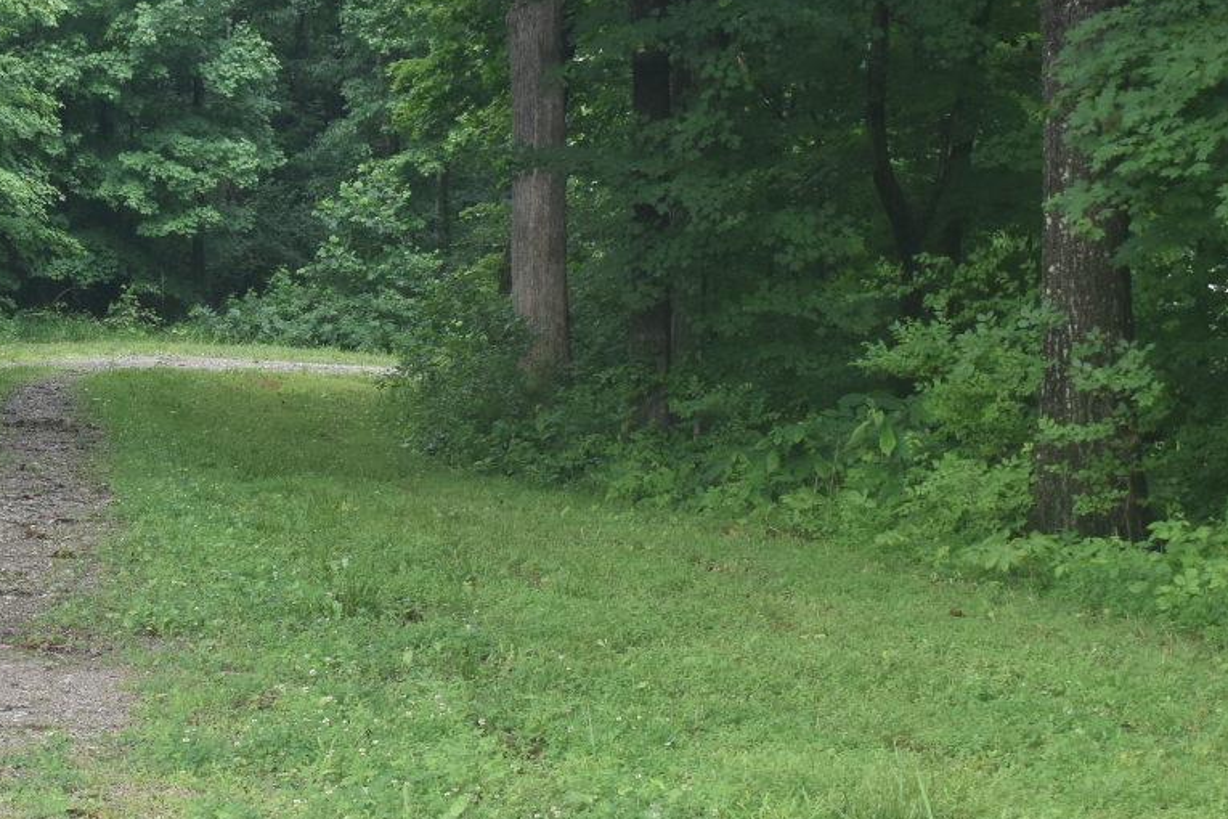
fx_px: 3684
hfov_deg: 18.5
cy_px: 437
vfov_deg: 12.7
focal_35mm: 108
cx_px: 42
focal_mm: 34
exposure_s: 1/160
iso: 400
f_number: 6.3
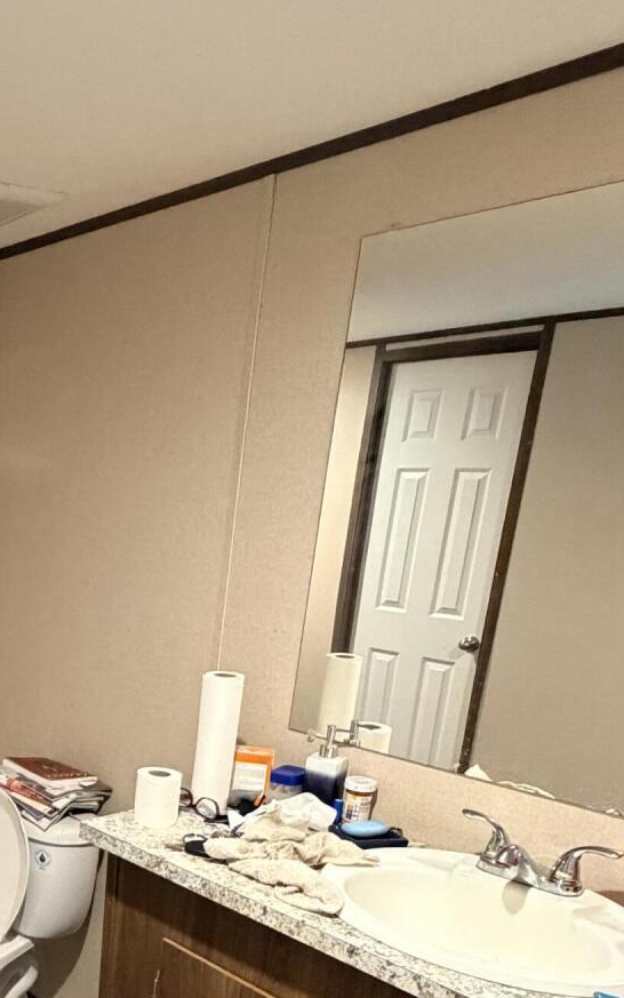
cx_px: -87
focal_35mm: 34
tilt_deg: -19.5
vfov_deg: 52.8
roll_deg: -0.7
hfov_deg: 32.2
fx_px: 925
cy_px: 806
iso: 800
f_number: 2.2
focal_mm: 2.22
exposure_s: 1/60
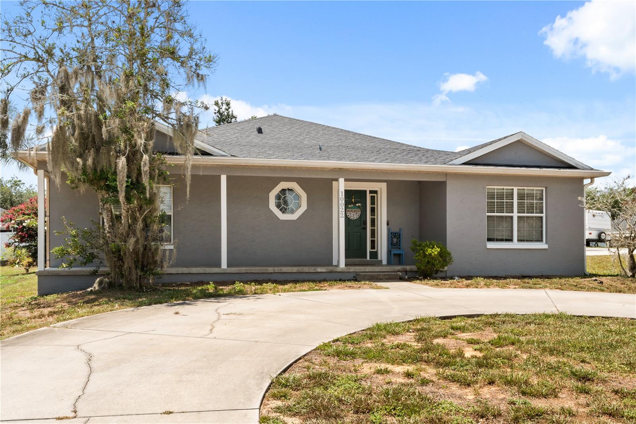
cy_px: 212
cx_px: 318
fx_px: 618
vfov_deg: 37.8
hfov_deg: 54.4
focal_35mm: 35
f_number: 22
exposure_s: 1/30
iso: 250
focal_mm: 35
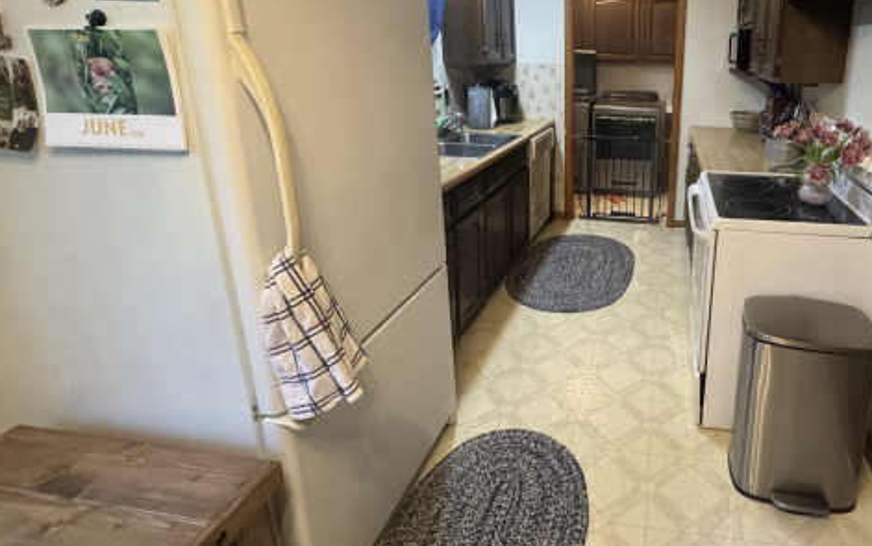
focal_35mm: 21
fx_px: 499
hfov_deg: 78.5
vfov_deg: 56.0
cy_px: 176
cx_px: 606
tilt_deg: -14.0
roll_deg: -1.7
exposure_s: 1/60
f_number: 2.2
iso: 640
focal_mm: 2.22
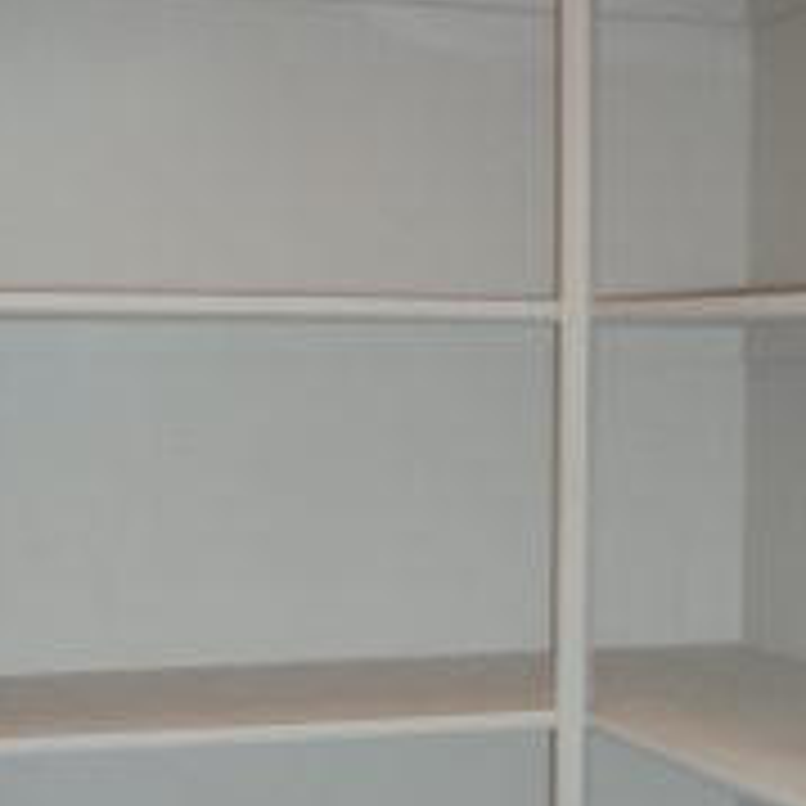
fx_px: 2213
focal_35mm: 84
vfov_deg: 20.3
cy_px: 711
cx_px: 414
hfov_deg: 20.6
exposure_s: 1/60
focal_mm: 6.3
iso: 200
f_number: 2.9
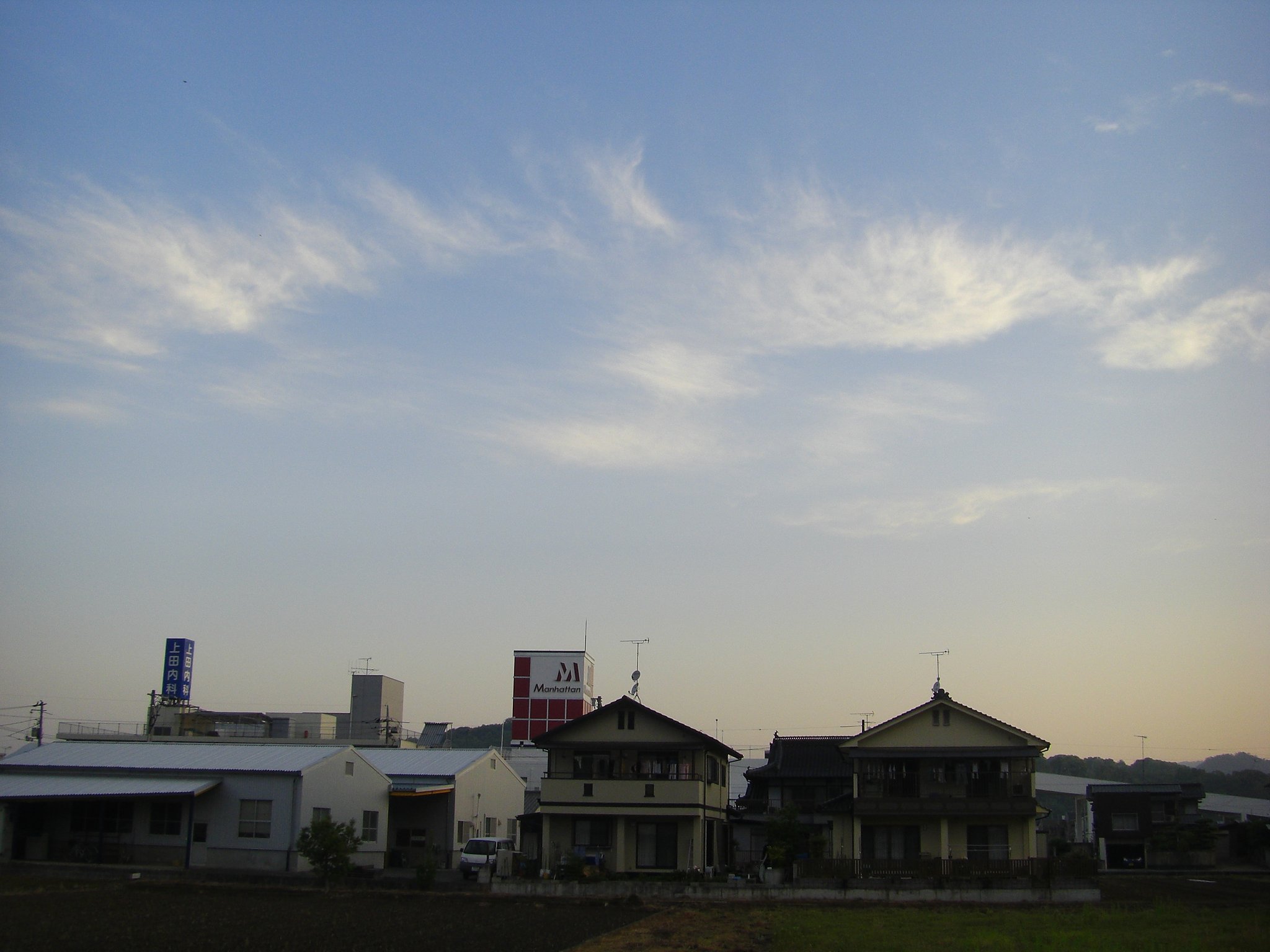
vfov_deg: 37.7
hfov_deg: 49.0
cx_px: 635
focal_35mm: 38
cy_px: 476
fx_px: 1394
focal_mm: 6.3
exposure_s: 1/80
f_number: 4.6
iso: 50
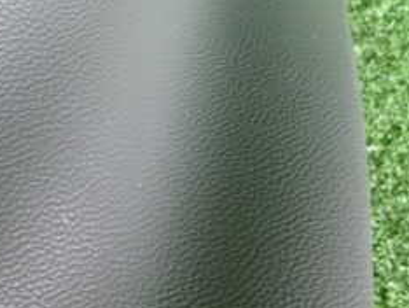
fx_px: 757
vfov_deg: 22.9
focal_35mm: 64
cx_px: -33
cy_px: 180
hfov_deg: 27.8
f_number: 2
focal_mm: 4.5
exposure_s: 1/30
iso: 200
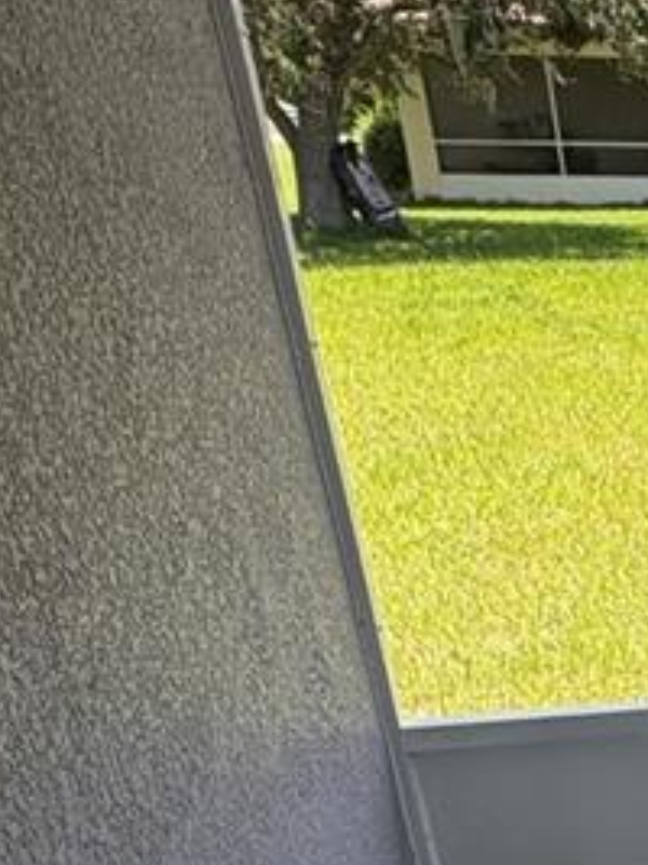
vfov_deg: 28.7
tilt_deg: -26.0
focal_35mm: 63
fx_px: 1574
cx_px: 1209
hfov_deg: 17.9
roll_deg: -2.2
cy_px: 878
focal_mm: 2.22
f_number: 2.2
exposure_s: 1/383
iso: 40
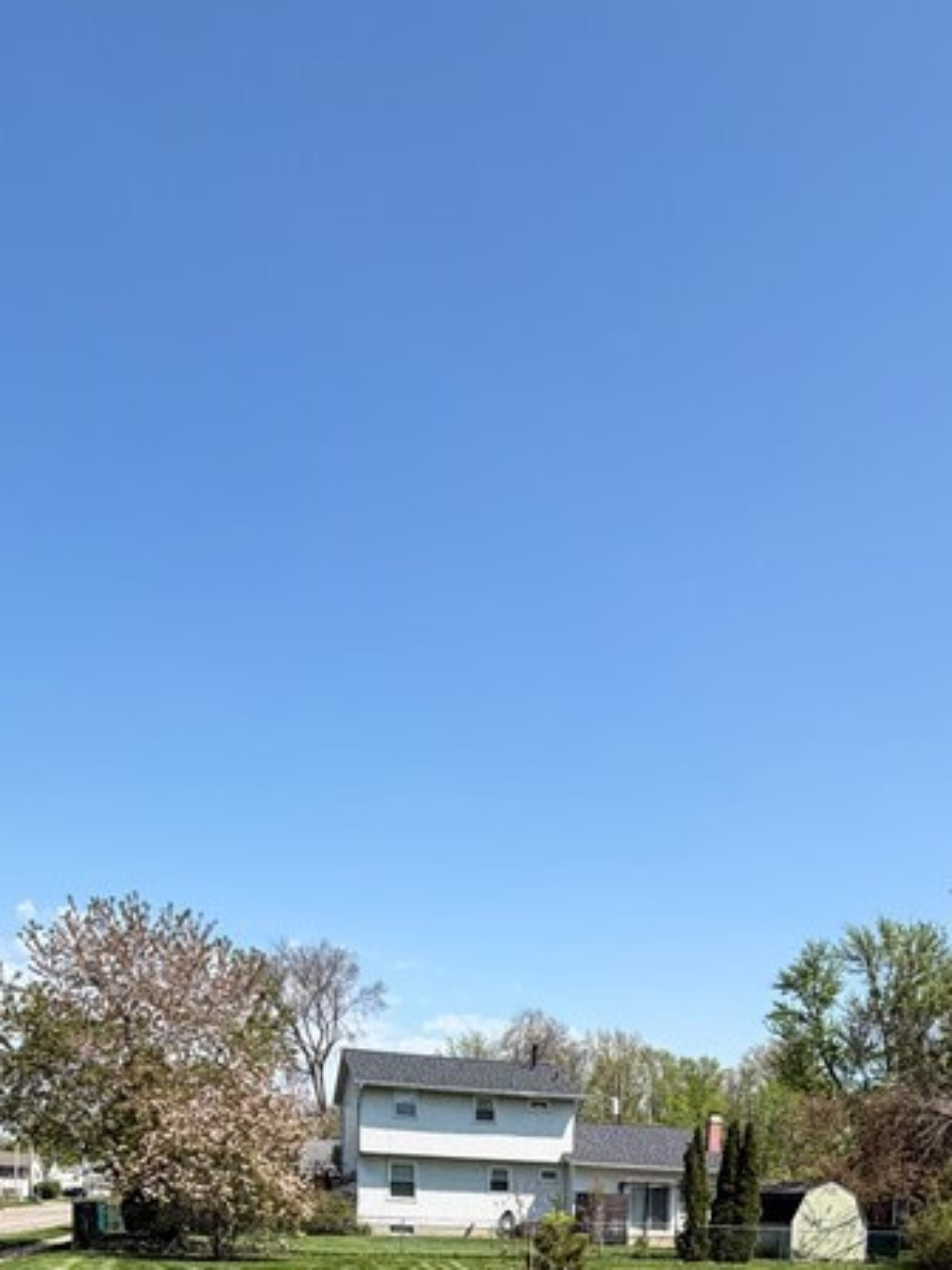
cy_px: 1375
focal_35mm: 32
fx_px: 1173
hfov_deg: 43.7
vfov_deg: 44.4
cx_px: 612
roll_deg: -2.8
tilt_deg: -6.8
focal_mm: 2.22
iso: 25
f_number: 2.2
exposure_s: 1/770
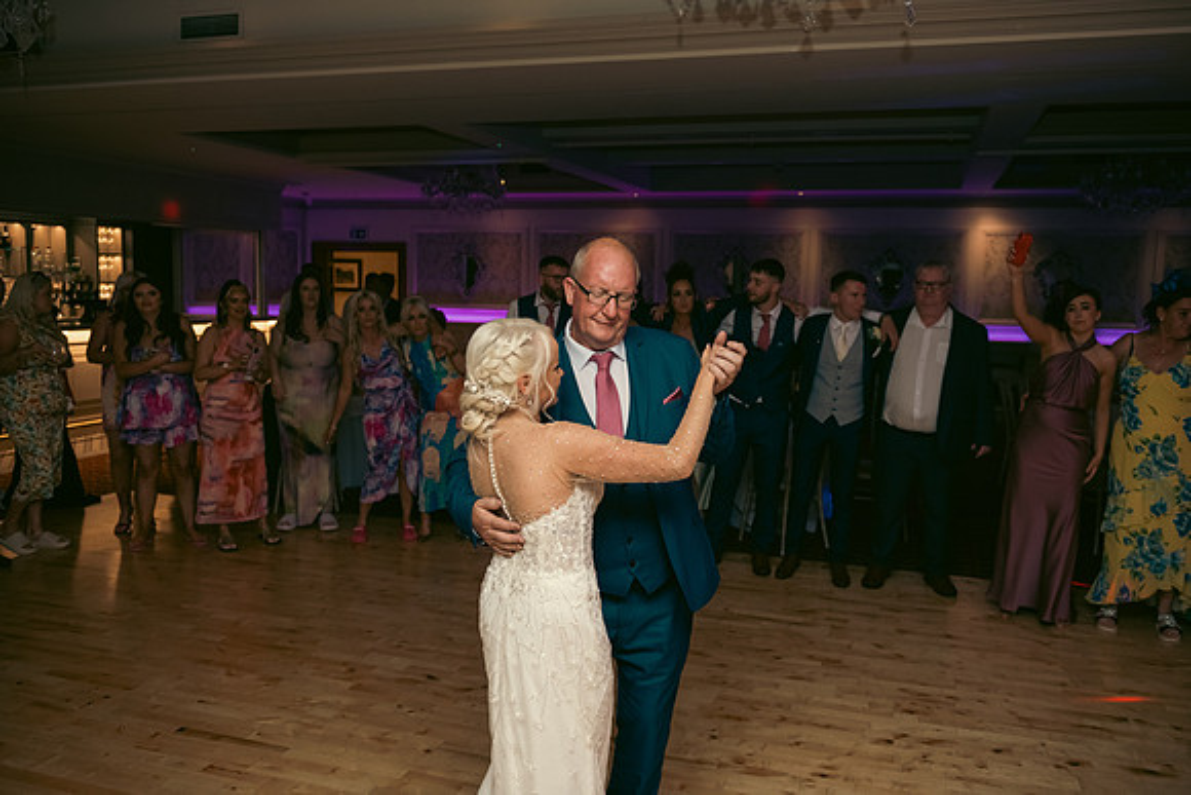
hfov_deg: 60.3
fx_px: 1026
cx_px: 596
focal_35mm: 31
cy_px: 398
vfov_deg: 42.3
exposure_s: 1/160
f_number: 3.5
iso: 800
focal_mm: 31
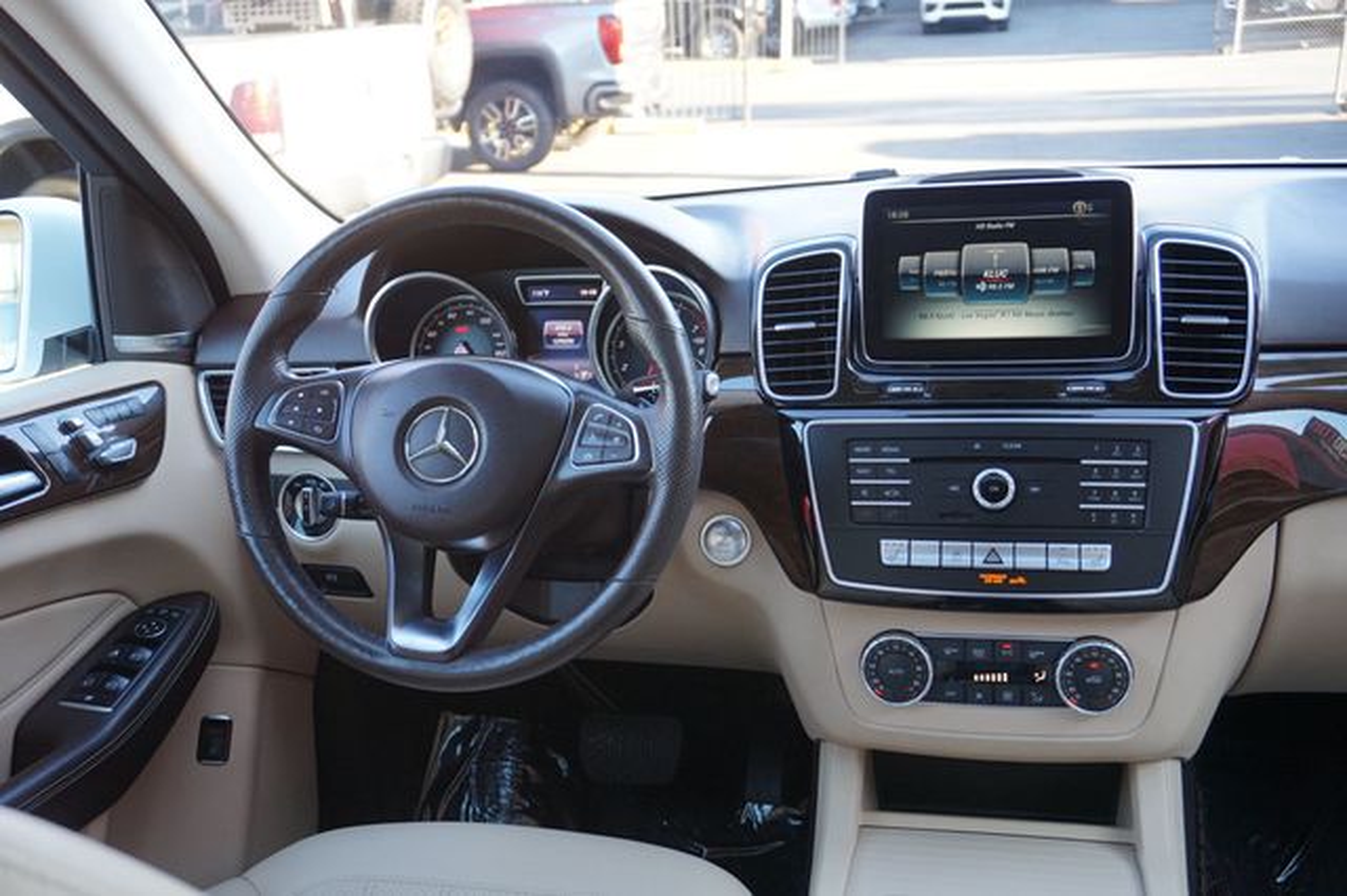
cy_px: 448
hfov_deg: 53.2
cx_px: 674
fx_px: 1346
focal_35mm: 36
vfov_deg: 36.8
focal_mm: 24
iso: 320
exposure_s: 1/60
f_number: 4.5
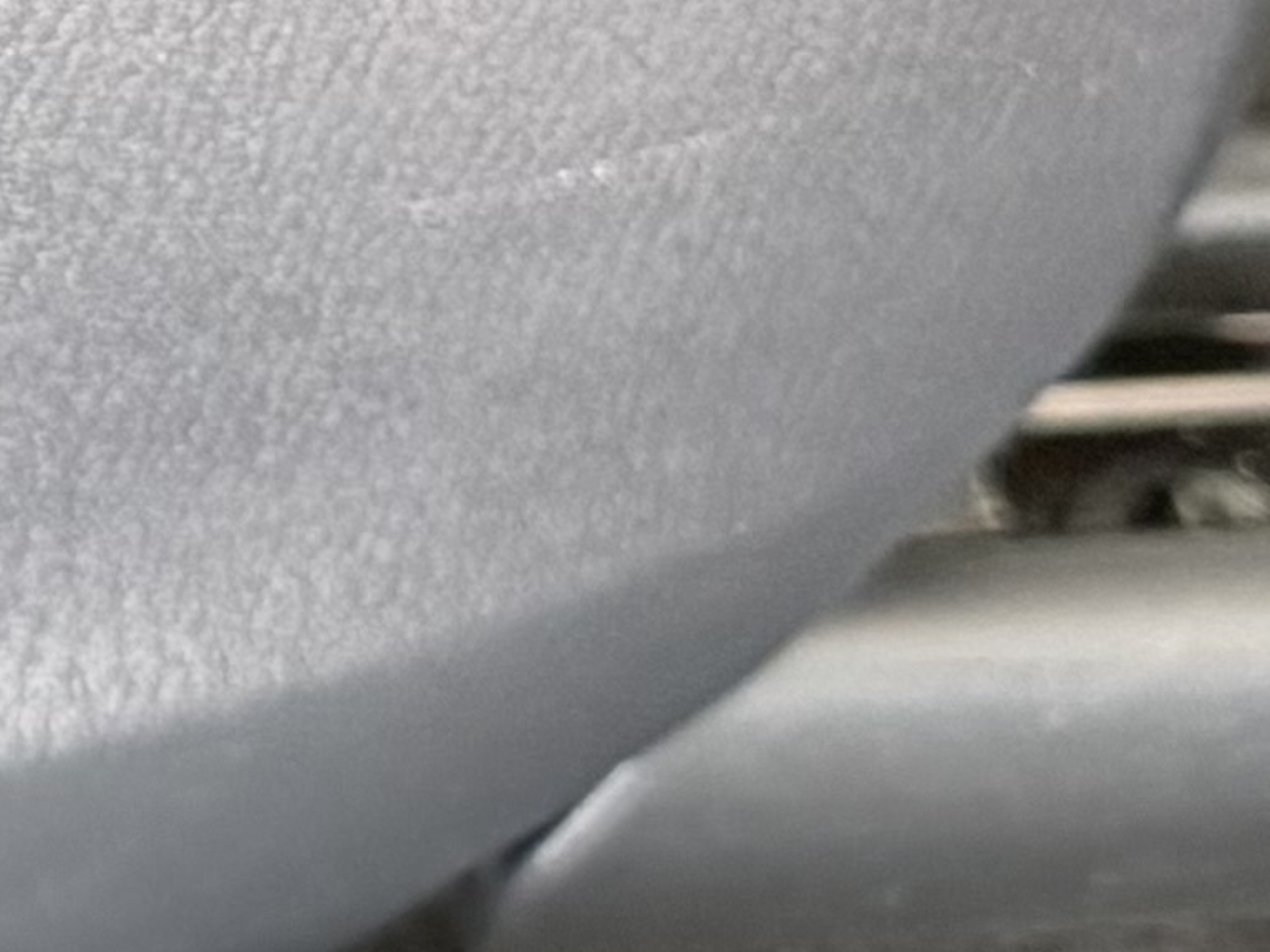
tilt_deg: -40.0
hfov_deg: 9.6
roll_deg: -1.9
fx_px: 6565
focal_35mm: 179
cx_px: -1940
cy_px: -1435
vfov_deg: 7.6
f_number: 1.78
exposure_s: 1/60
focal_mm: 6.76
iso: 500
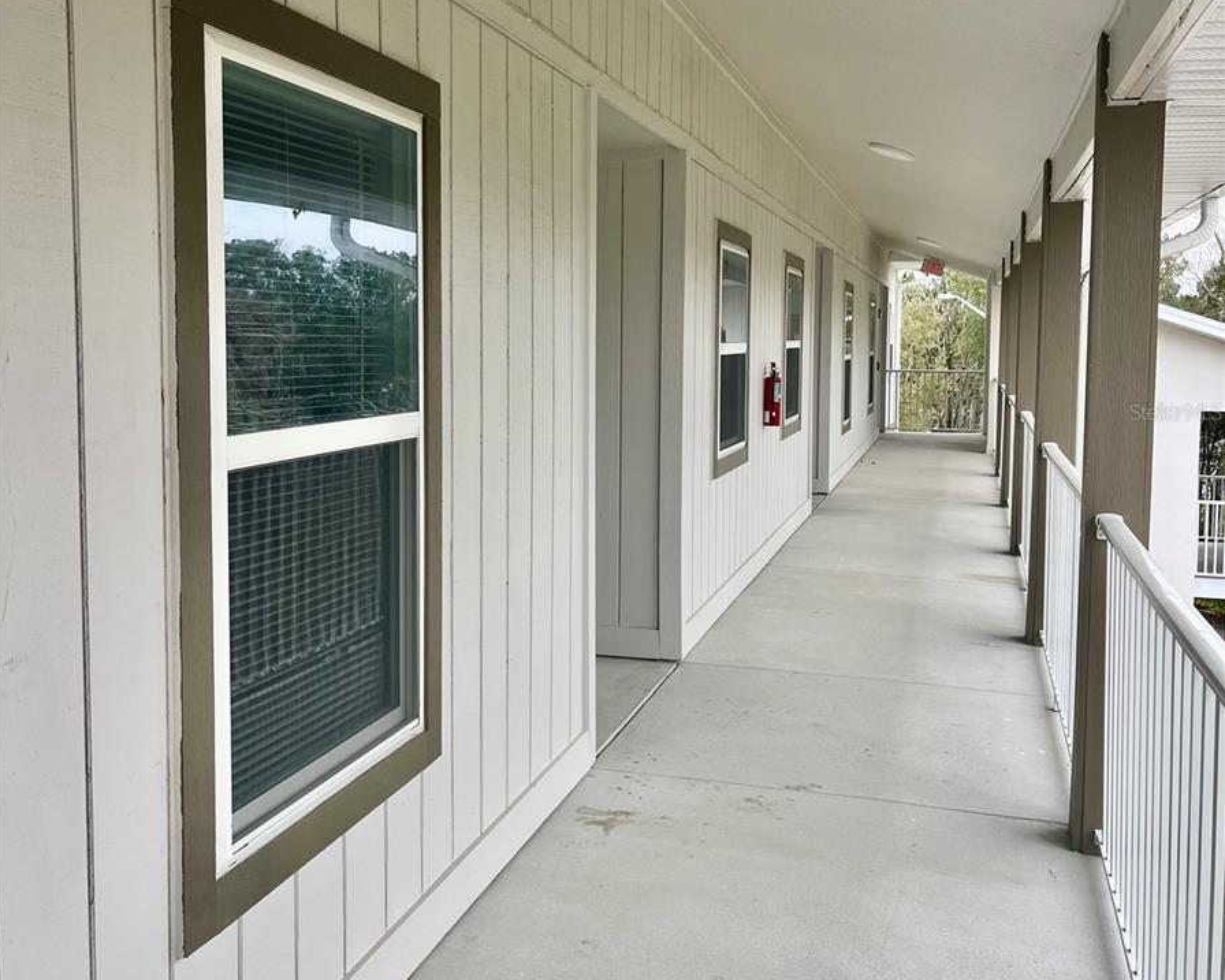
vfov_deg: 43.2
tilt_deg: -4.2
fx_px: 1233
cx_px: 611
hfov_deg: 52.8
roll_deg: +0.8
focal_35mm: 34
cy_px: 411
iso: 50
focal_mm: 5.1
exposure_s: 1/473
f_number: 1.6
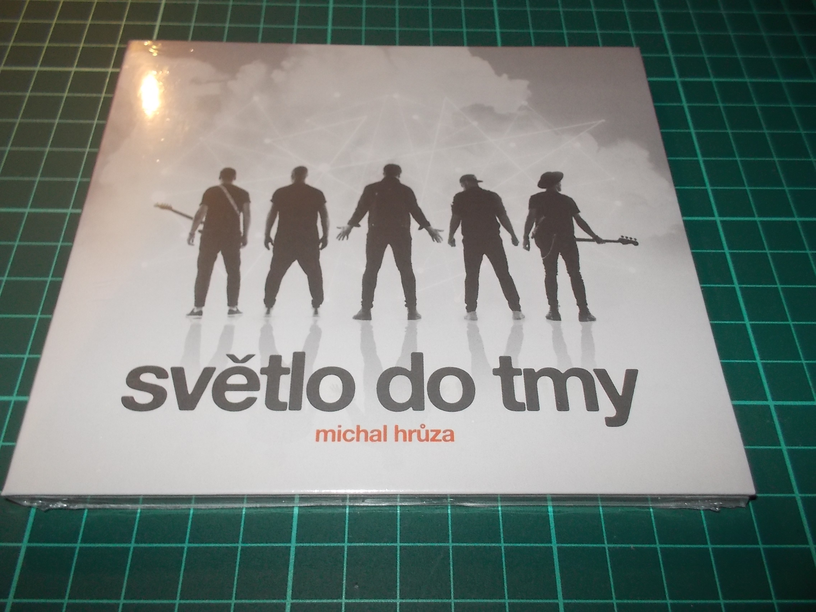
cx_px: 408
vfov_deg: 48.2
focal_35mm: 29
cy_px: 306
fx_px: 684
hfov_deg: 61.7
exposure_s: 1/30
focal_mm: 4.1
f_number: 3.3
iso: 200
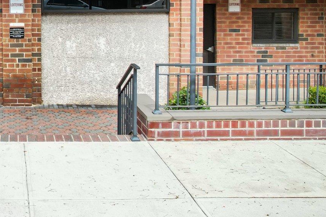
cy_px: -22
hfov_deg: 34.6
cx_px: 11
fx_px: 480
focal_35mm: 53
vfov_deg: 23.9
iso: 200
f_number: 2.8
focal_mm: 8.38
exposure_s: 1/200
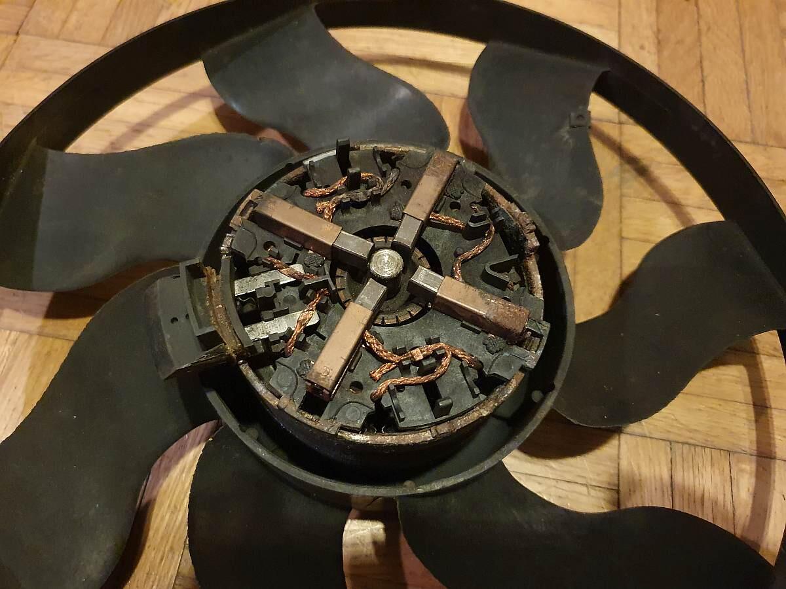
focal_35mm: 26
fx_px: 590
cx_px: 393
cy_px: 294
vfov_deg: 53.1
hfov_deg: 67.3
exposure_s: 1/10
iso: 1000
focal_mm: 4.32
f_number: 1.5
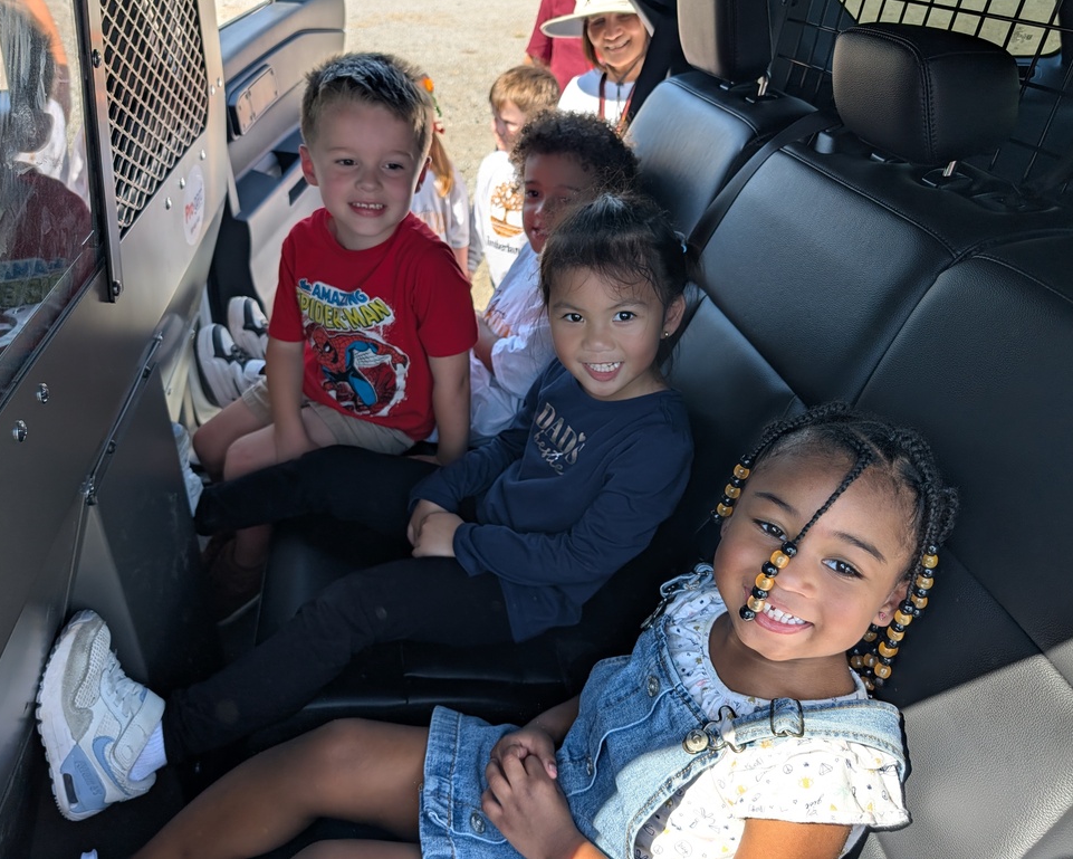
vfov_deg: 56.8
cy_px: 430
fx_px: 794
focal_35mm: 25
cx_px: 528
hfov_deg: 68.1
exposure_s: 1/493
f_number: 1.68
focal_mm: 6.9
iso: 17
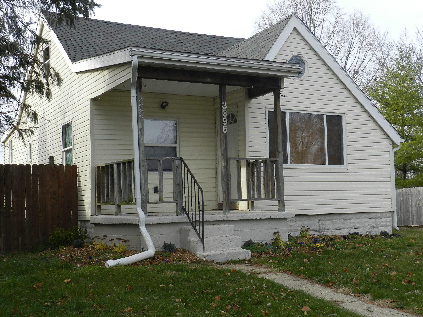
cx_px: 212
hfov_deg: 41.2
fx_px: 562
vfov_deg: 31.5
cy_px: 158
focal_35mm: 46
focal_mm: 8.1
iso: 160
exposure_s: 1/500
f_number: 4.2
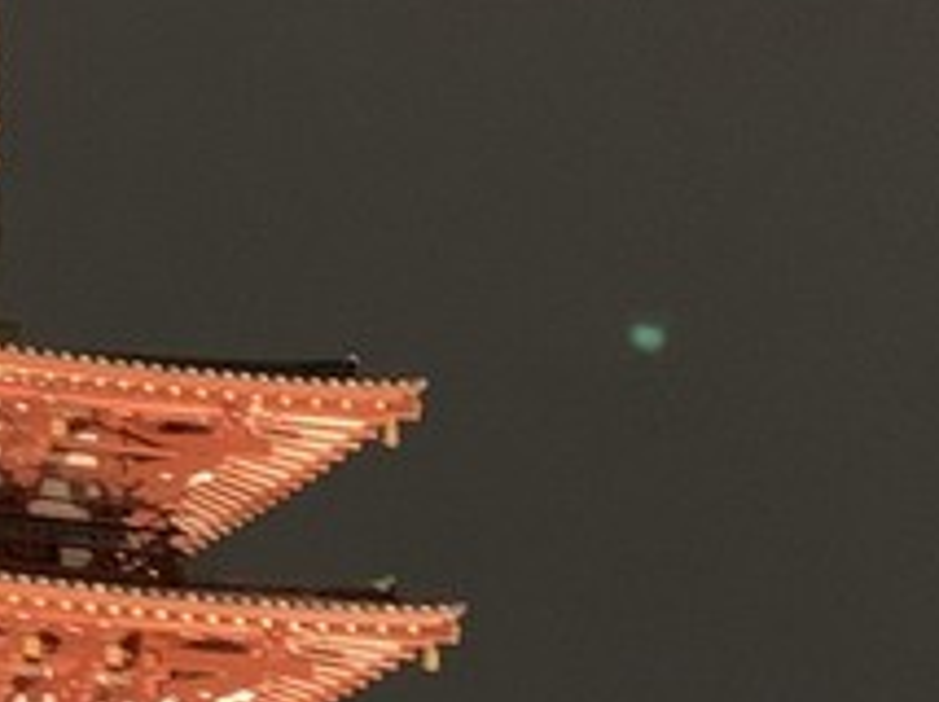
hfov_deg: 13.1
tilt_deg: +11.5
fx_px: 3956
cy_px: 899
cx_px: -259
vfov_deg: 10.0
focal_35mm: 146
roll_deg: +0.8
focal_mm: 4.25
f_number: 1.8
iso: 800
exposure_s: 1/20
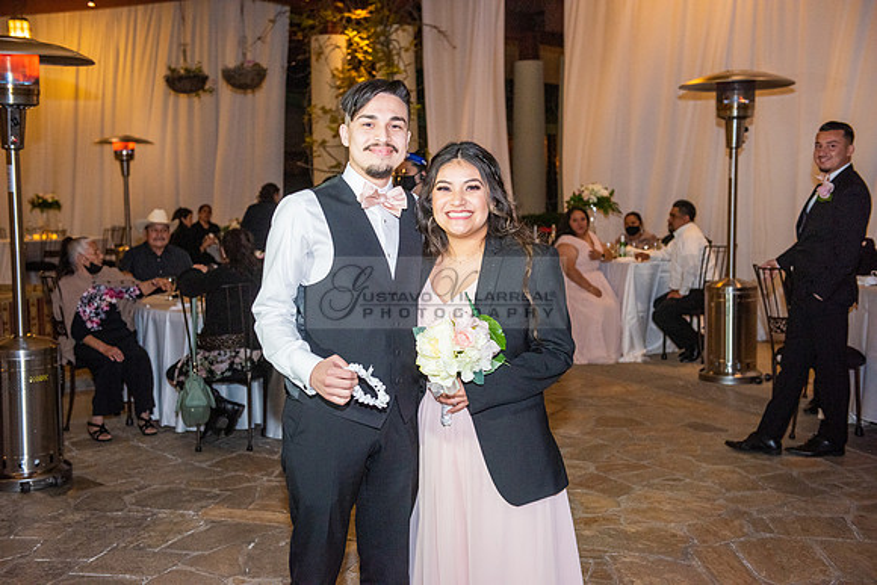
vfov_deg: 29.9
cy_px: 292
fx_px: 1096
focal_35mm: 45
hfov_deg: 43.6
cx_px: 438
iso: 1600
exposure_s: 1/160
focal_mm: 45
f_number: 4
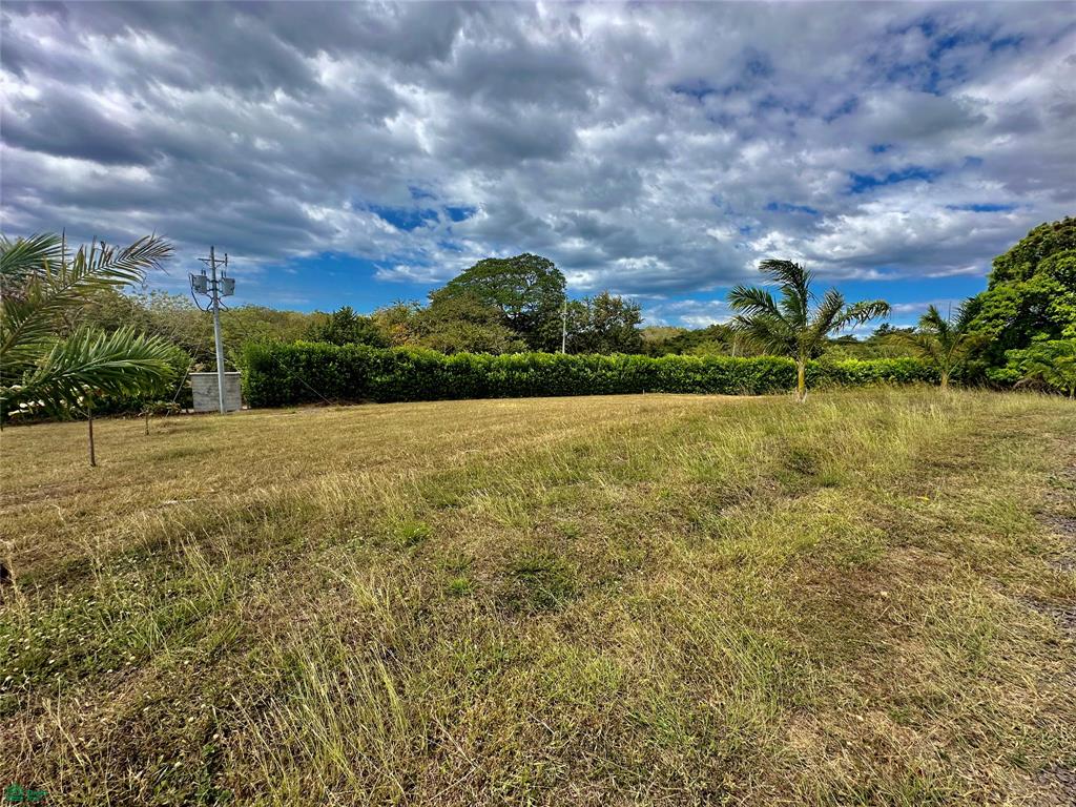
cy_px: 404
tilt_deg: -7.6
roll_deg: -1.1
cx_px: 538
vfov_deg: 85.7
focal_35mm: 14
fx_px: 435
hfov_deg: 102.1
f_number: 2.2
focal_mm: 2.22
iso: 50
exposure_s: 1/1795
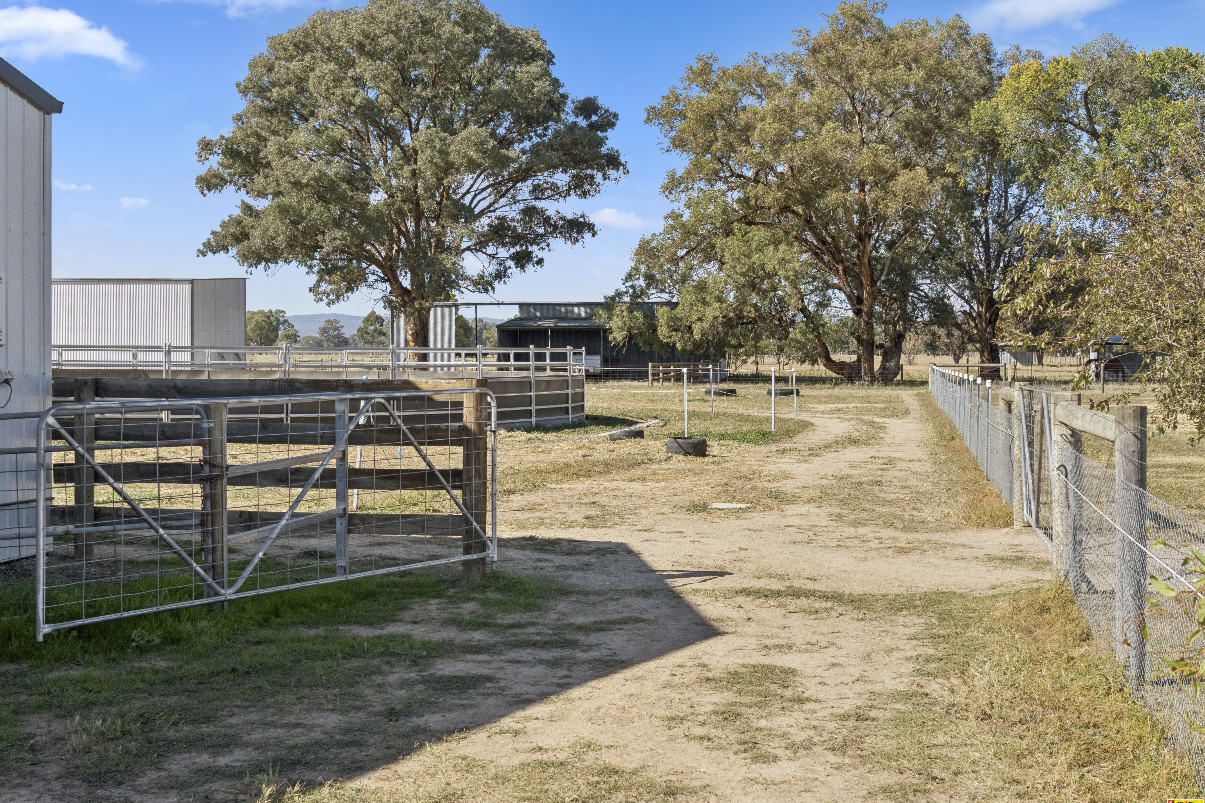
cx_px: 589
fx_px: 1473
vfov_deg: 30.5
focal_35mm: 44
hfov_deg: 44.5
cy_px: 397
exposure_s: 1/640
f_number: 9
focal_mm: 29
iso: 320
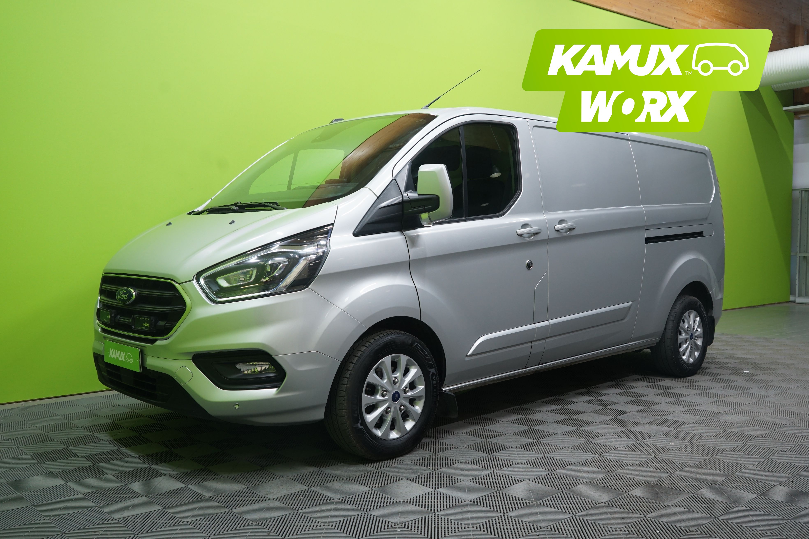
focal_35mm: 32
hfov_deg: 58.7
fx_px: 719
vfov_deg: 41.1
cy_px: 270
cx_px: 404
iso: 800
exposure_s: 1/25
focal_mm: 32
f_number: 5.6
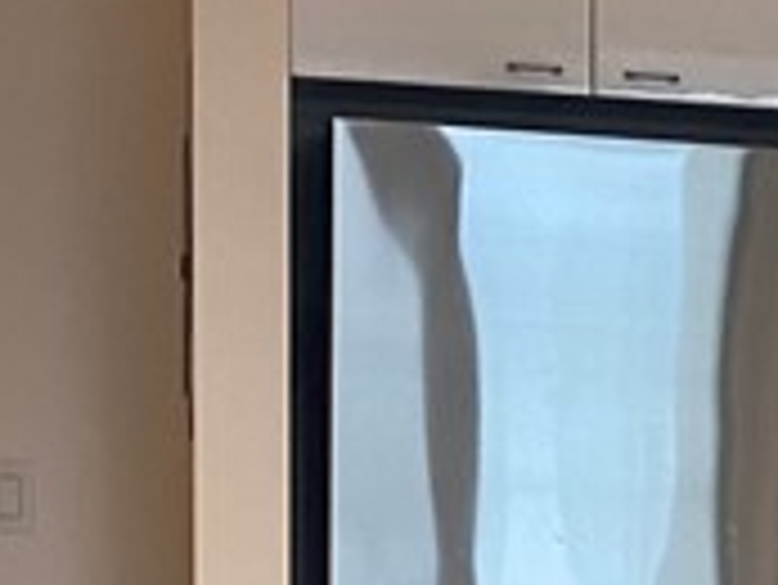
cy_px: 693
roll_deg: -2.4
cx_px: 1853
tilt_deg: -5.2
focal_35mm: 154
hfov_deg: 10.9
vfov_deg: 9.5
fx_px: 3464
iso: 80
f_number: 1.8
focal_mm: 4.25
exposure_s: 1/60
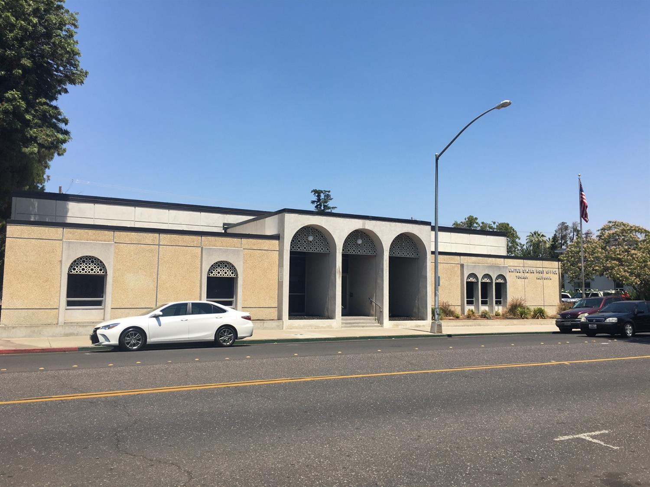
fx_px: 544
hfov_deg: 61.7
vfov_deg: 48.2
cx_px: 325
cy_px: 244
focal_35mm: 29
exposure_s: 1/1603
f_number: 2.2
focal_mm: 4.15
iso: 25
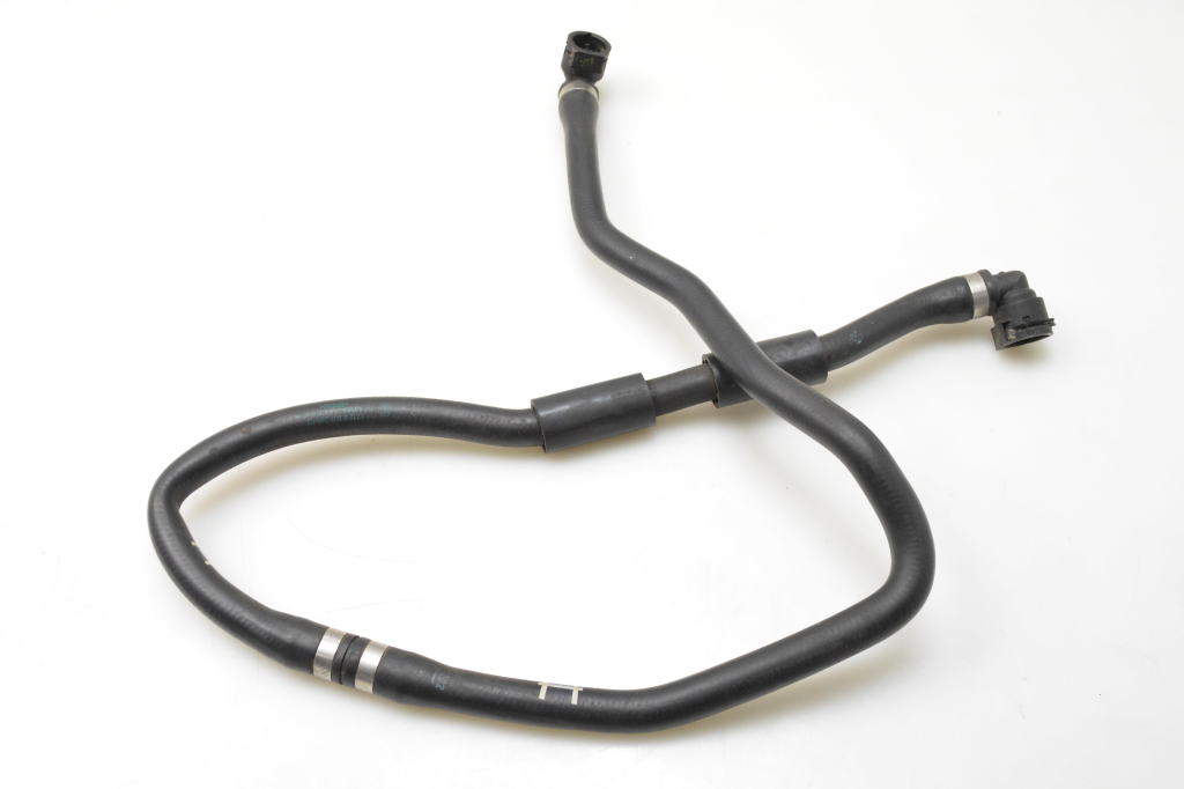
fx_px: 1184
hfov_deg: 53.1
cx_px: 592
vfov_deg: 36.8
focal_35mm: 36
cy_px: 394
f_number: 7.1
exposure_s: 1/200
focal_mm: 24
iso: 2500
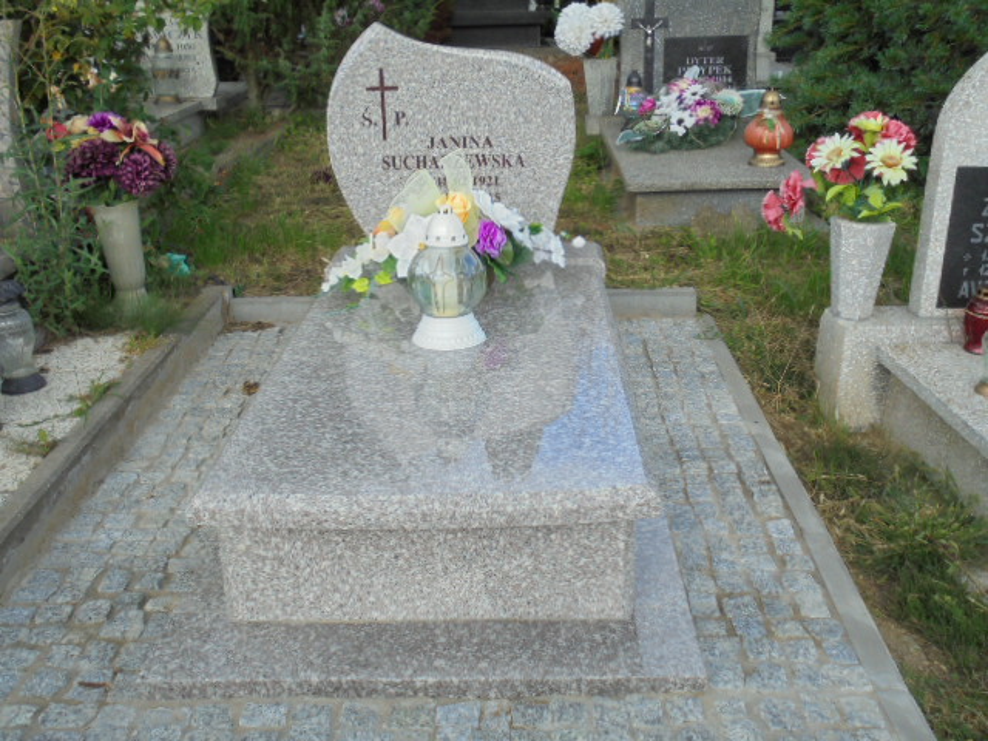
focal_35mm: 38
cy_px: 370
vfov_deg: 37.7
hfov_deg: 49.0
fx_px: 1085
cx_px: 494
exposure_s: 1/320
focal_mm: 6.9
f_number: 4.2
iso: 100
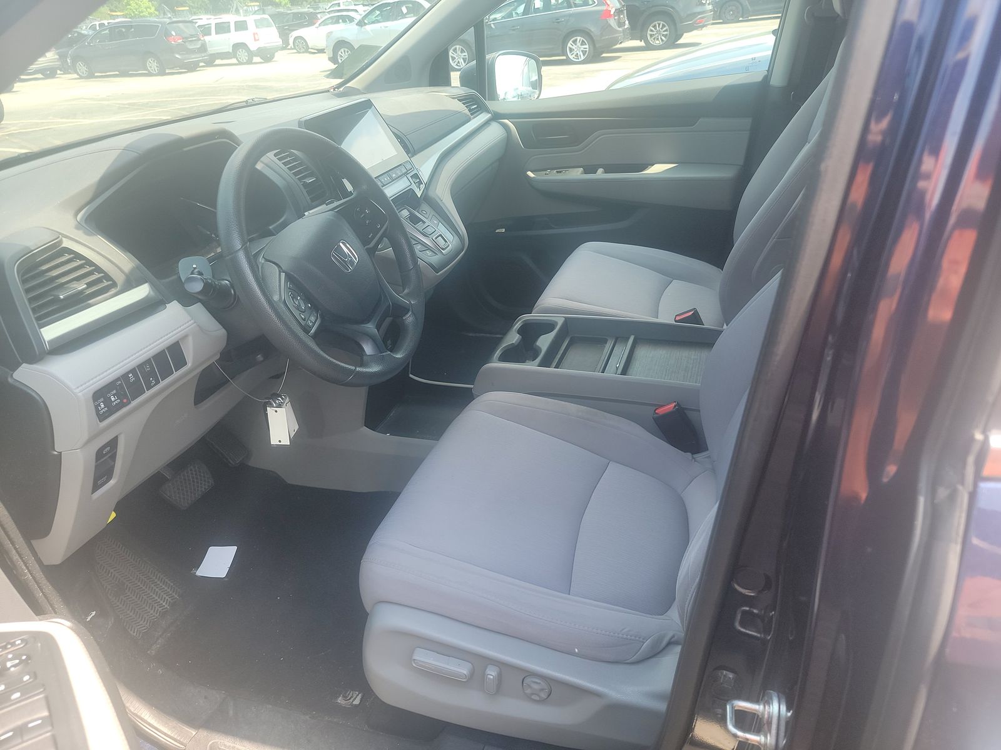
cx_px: 500
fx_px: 694
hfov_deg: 71.6
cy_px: 375
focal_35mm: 24
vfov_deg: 56.8
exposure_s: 1/119
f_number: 1.8
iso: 61
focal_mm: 6.7
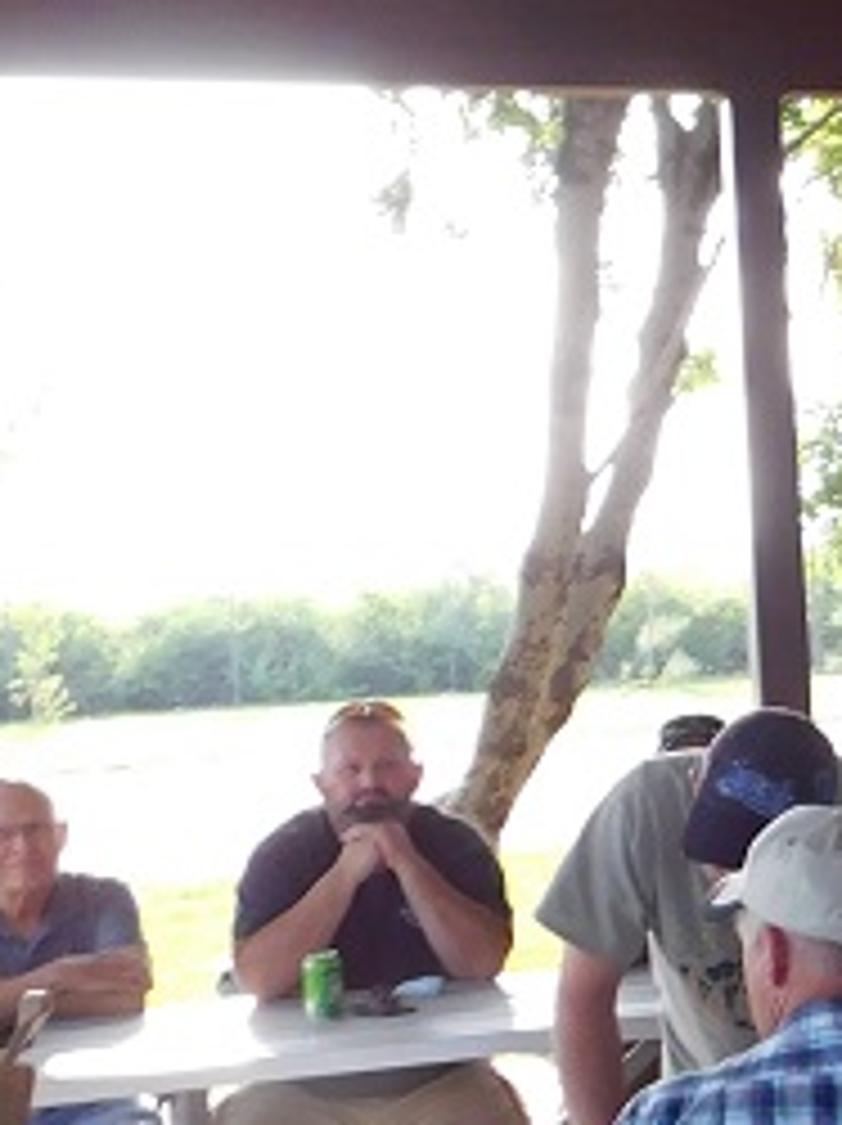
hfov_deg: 14.7
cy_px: 657
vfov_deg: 23.0
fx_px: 2761
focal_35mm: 85
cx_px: 1612
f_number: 3
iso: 125
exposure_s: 1/60
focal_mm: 4
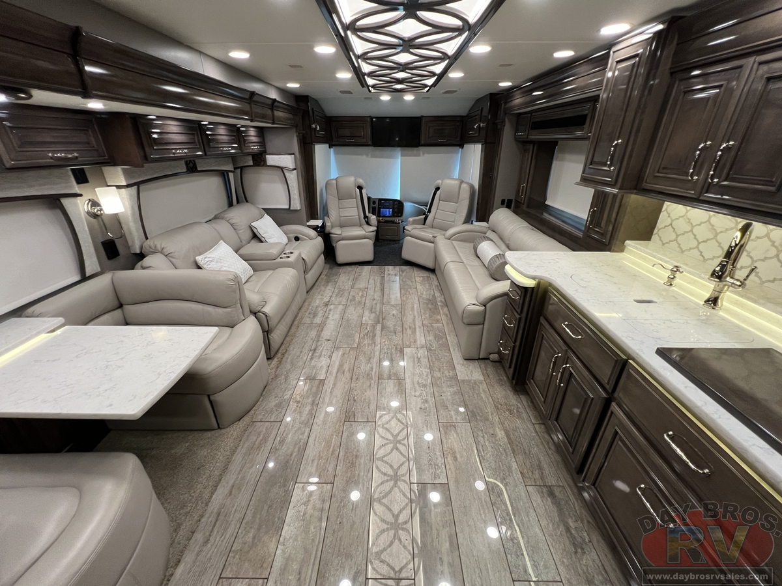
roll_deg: -1.6
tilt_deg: -27.5
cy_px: 293
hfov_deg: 106.2
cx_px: 391
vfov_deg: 89.9
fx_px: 294
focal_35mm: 13
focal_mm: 1.57
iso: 200
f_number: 1.8
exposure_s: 1/120
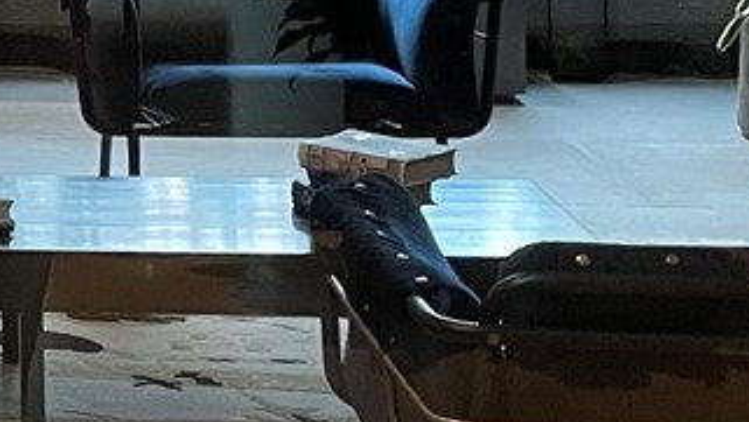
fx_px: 2802
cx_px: -672
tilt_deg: -6.2
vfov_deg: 8.5
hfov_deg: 13.4
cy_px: -138
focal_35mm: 141
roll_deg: +2.7
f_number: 1.6
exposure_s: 1/60
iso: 320
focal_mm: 4.2
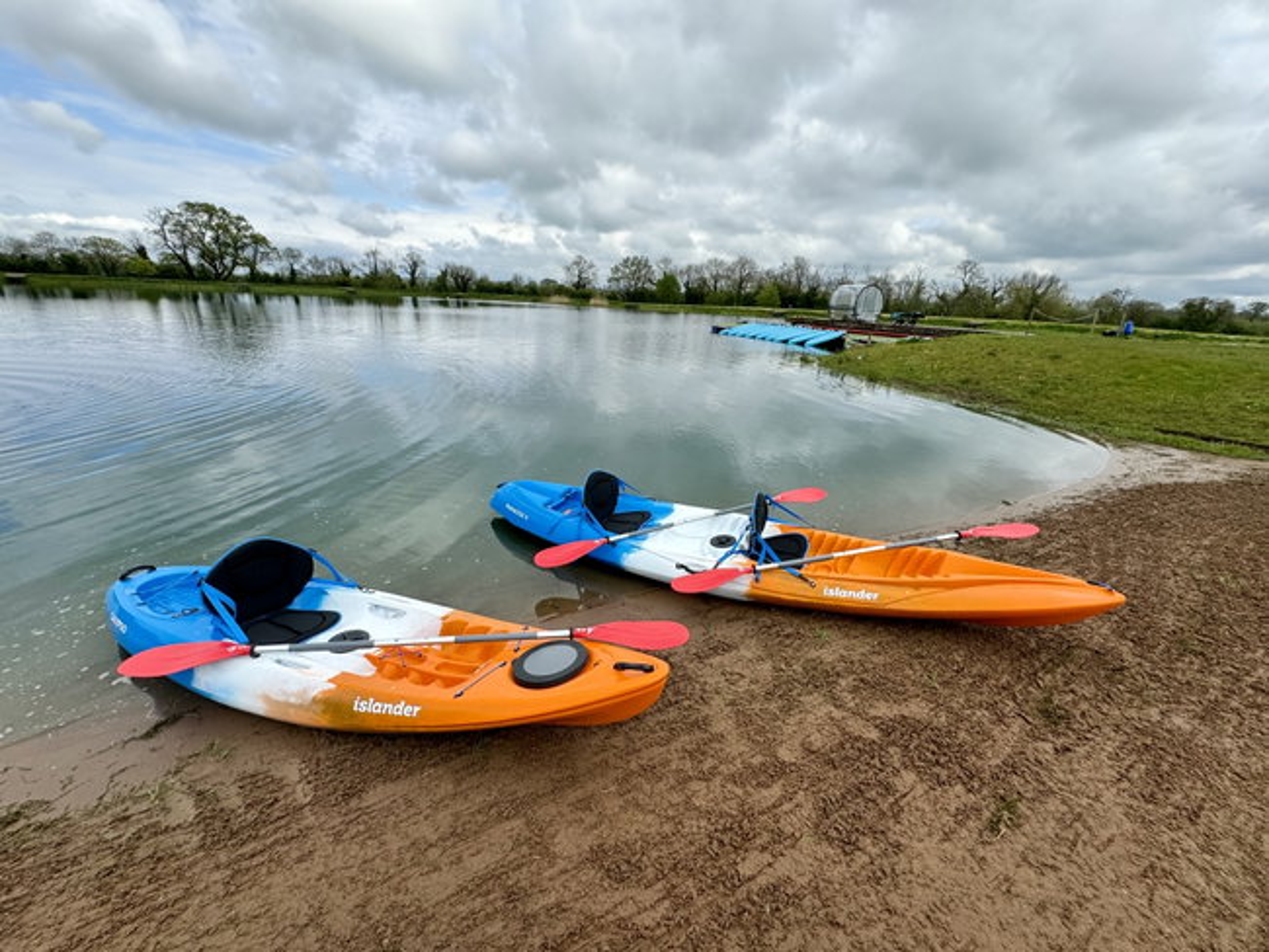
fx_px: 513
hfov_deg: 102.0
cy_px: 476
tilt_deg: -18.6
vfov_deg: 85.7
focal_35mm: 14
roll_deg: -2.5
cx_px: 634
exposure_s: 1/1709
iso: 50
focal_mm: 2.22
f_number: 2.2
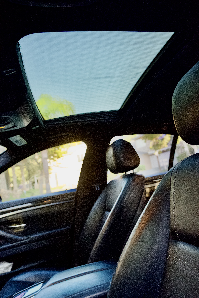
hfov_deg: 56.1
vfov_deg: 77.3
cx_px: 100
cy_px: 149
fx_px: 187
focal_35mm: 22
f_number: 2.8
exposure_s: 1/125
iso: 2200
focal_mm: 15
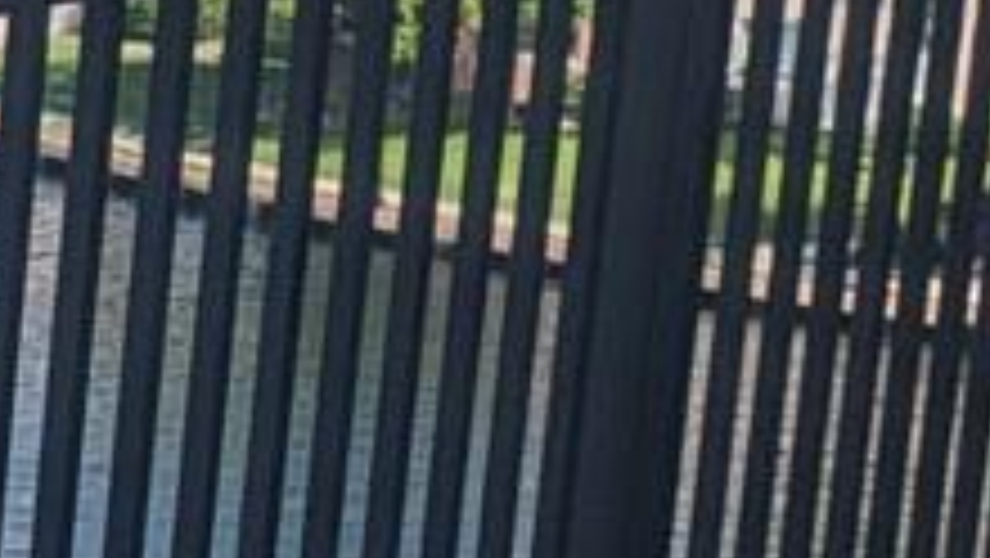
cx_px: -1798
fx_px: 5200
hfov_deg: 9.1
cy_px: 486
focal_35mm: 198
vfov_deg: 6.1
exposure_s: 1/1821
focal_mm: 5.43
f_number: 1.89
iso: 40
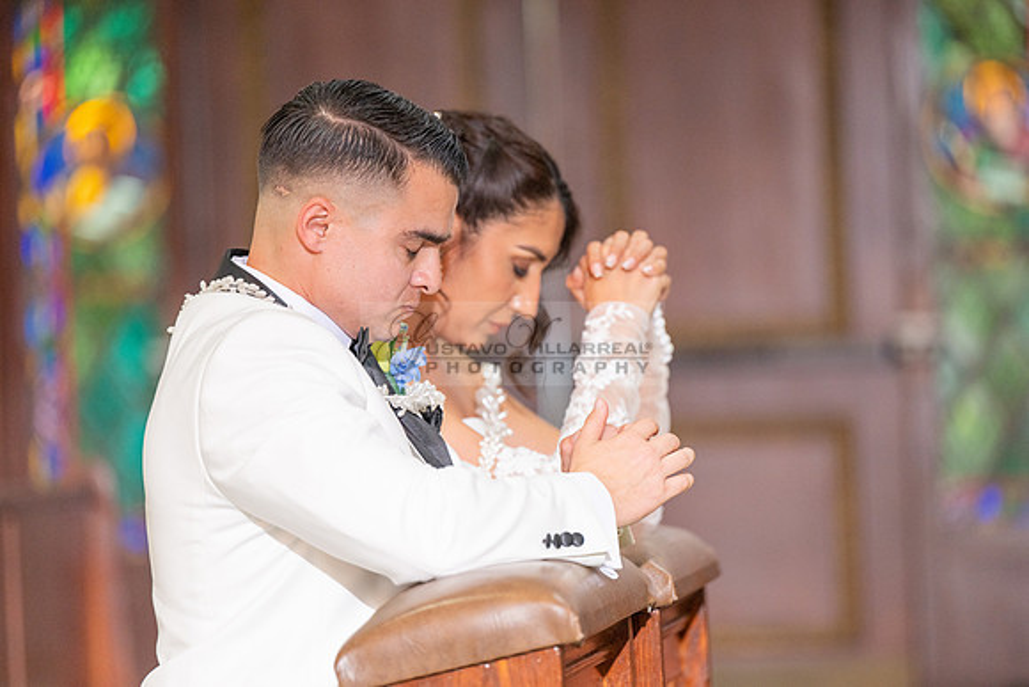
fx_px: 5718
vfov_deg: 6.9
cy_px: 344
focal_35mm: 200
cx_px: 514
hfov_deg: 10.3
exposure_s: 1/200
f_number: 3.2
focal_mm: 200
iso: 1000
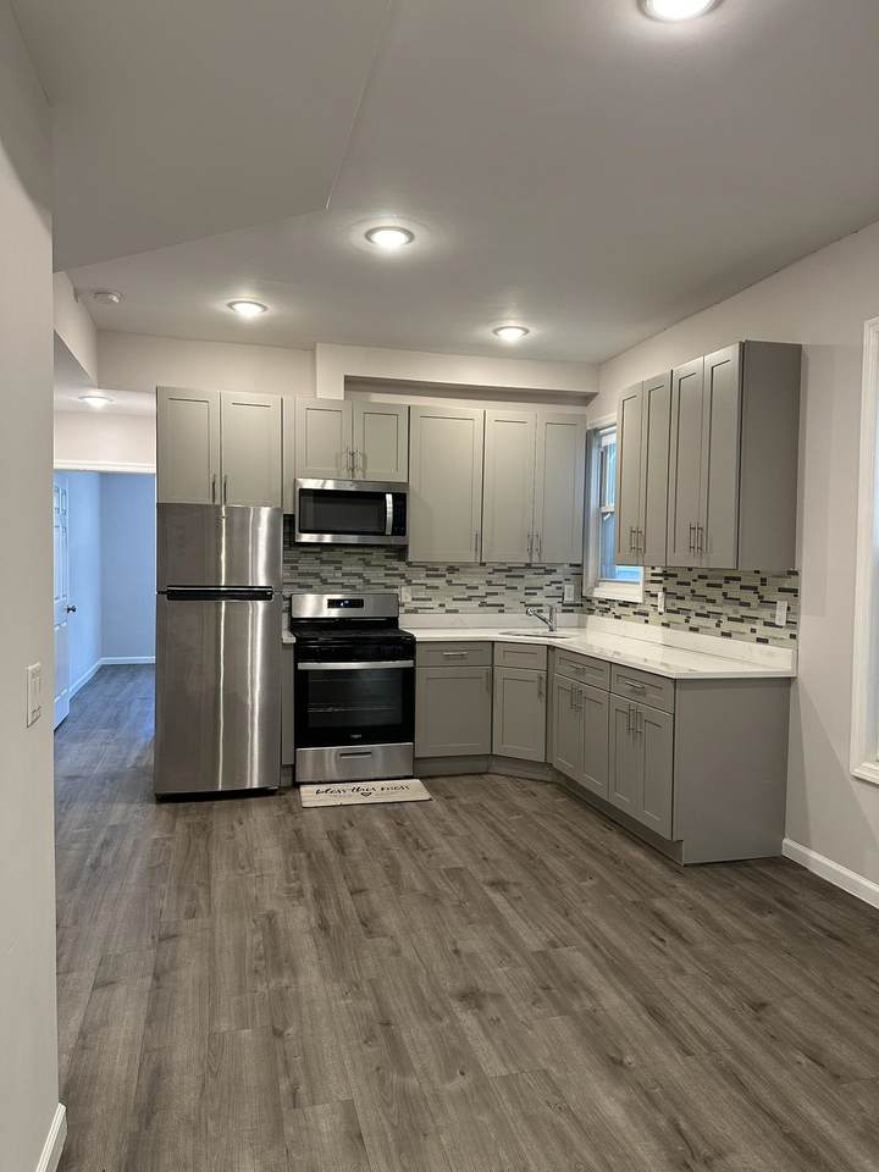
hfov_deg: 56.8
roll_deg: -1.4
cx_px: 440
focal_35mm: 24
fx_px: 813
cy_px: 586
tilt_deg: -1.8
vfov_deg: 71.6
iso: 200
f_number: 1.78
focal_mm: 6.86
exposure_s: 1/60
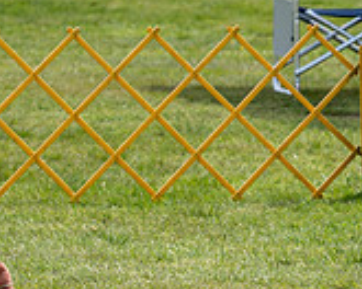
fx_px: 5100
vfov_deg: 3.2
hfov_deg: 4.0
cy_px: -43
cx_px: -225
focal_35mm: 476
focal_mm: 119
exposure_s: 1/1250
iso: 320
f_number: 5.6
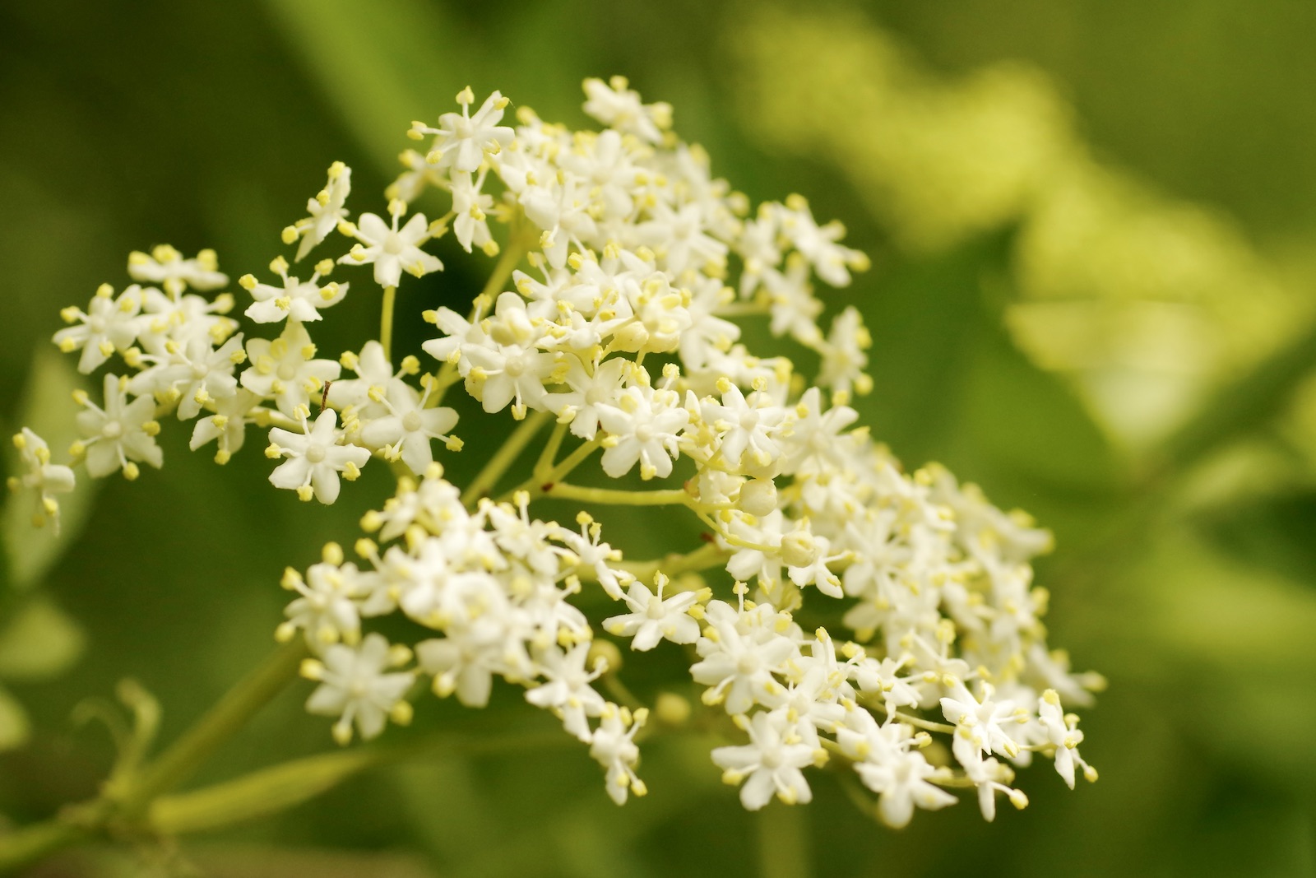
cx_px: 658
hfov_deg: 19.5
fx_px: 3838
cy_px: 439
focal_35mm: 105
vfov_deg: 13.0
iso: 800
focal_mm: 70
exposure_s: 1/1000
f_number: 5
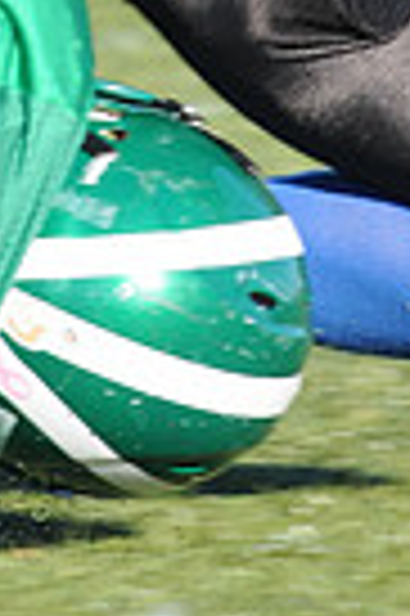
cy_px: -607
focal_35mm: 1906
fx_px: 32641
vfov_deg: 1.1
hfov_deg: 0.7
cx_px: 74
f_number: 5.6
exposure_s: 1/500
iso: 200
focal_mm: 300
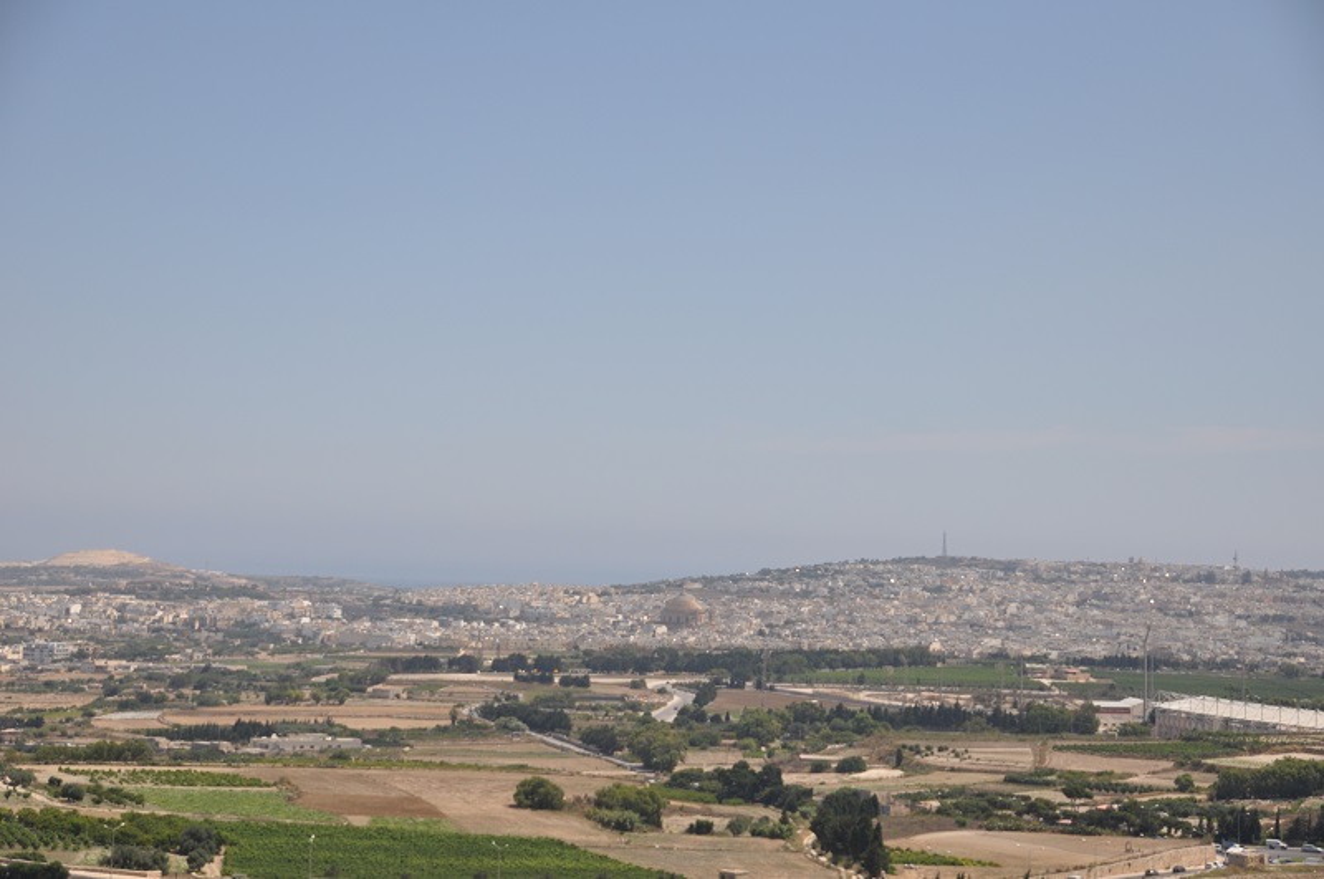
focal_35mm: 75
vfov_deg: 18.1
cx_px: 662
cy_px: 440
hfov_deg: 27.0
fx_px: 2754
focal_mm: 50
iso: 200
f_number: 4.8
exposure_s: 1/1600
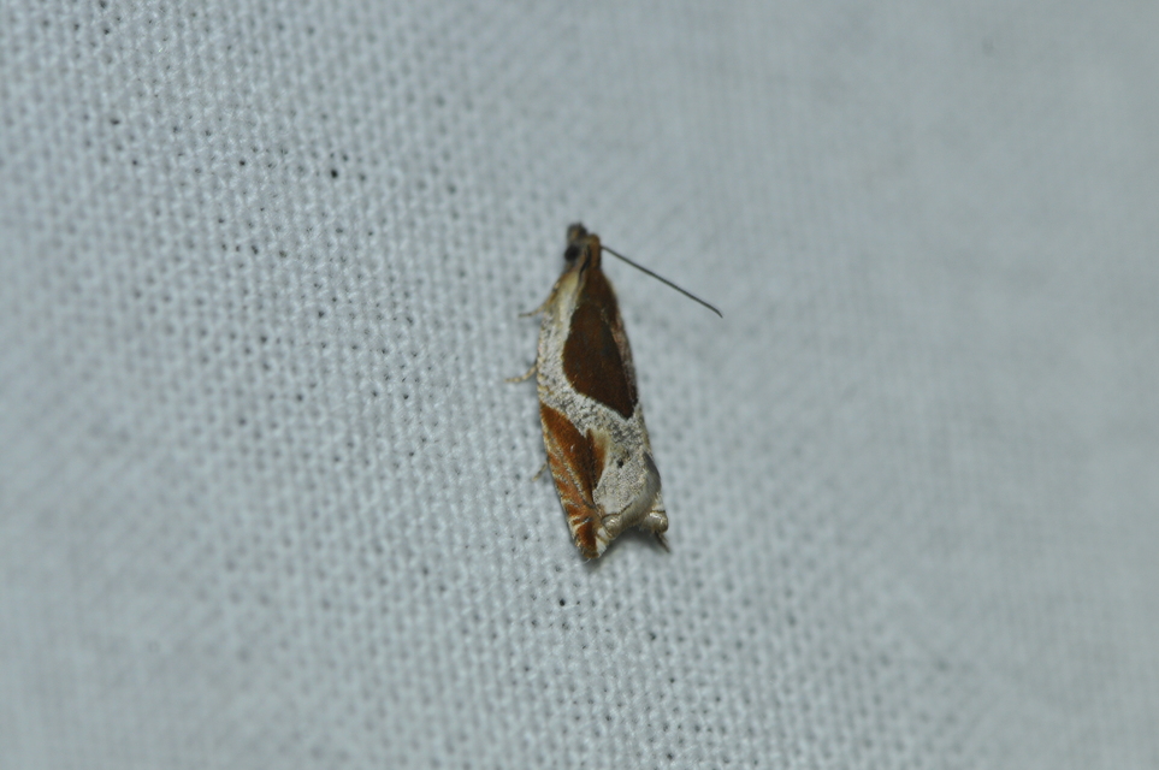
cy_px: 385
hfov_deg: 13.1
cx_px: 580
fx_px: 5065
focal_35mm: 158
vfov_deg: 8.7
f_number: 11
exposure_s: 1/60
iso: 640
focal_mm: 105
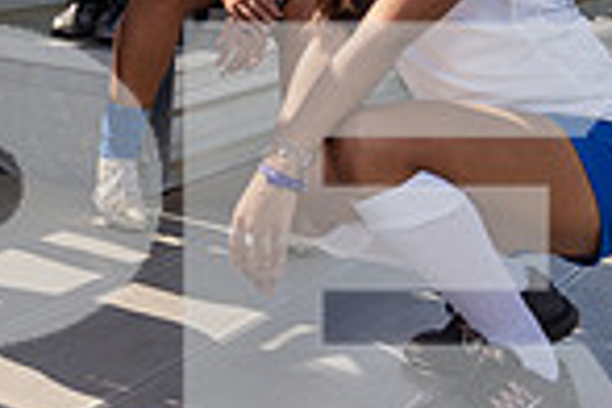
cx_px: -383
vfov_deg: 13.3
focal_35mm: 95
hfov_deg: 18.3
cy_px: -260
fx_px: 1615
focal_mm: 24
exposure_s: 1/200
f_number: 10
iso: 160
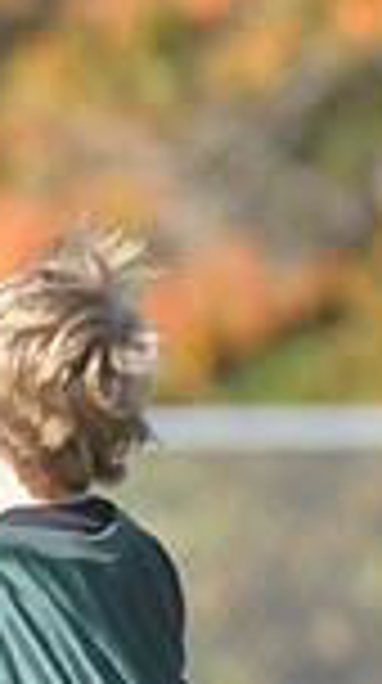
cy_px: 826
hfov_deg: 0.8
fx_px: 28163
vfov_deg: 1.4
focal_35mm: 1557
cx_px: -697
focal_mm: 260
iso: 1600
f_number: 4
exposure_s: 1/5000
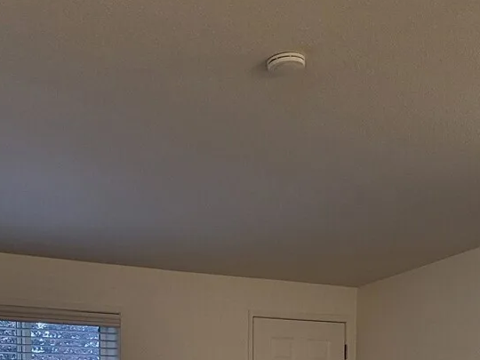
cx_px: 325
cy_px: 510
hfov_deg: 25.2
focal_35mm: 77
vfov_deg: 17.5
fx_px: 1068
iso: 250
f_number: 1.8
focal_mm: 5.4
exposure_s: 1/120
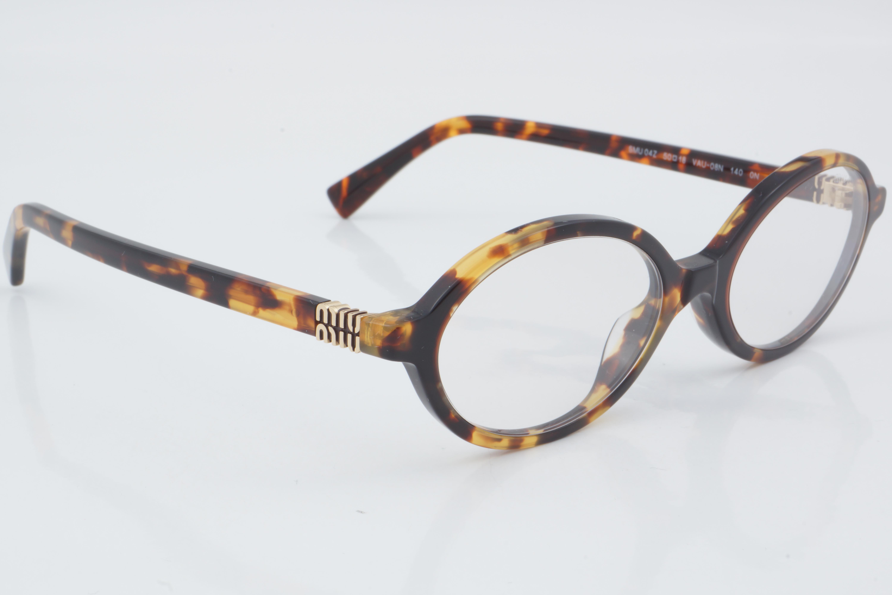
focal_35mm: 75
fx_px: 1858
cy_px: 298
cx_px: 446
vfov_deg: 18.2
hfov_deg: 27.0
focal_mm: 50
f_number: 32
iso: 100
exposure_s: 1/3
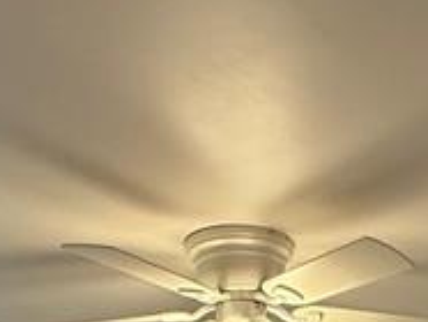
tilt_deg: -1.9
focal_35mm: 77
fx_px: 953
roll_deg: +1.4
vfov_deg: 15.9
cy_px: 600
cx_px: 377
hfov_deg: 24.6
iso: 160
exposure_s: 1/120
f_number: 2.2
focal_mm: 2.22
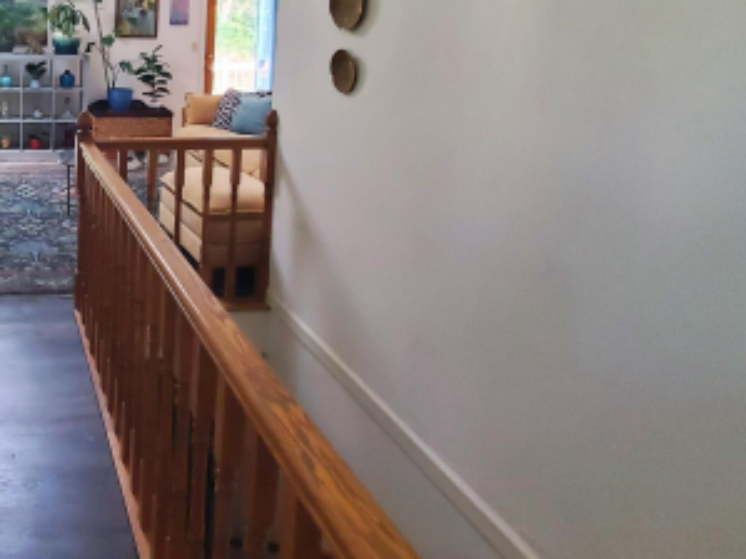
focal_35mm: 29
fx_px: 625
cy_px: 107
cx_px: 61
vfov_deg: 45.6
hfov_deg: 53.2
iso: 500
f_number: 2.2
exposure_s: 1/60
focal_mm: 1.8
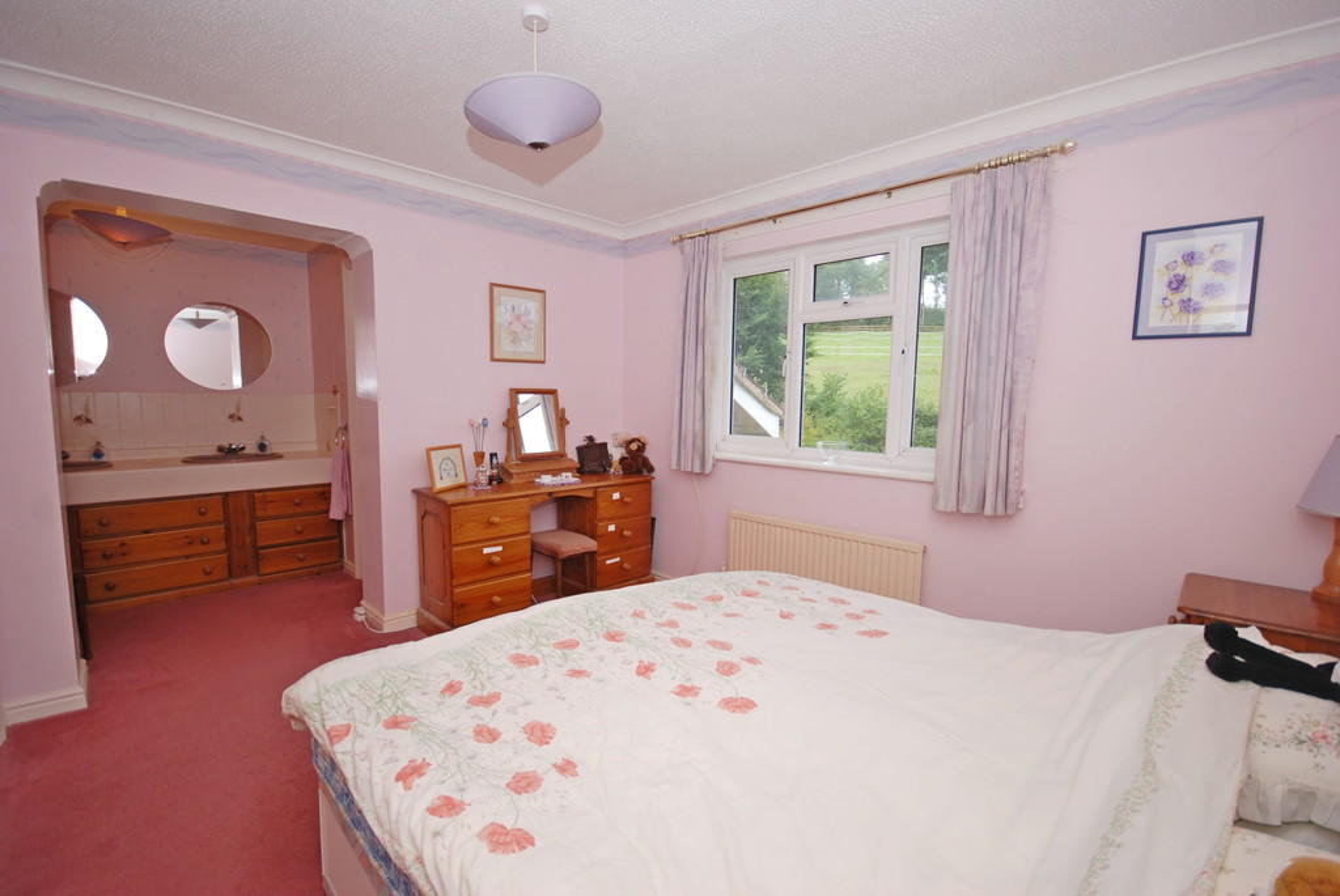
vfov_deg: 77.5
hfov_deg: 100.3
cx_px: 670
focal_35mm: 15
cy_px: 448
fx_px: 559
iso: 160
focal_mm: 10
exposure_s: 1/60
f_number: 4
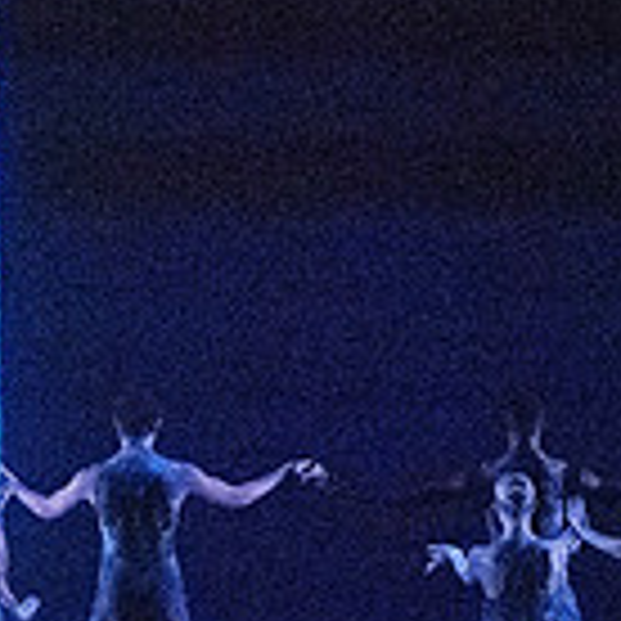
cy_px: 299
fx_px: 11772
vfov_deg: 3.0
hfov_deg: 3.0
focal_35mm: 580
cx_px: -270
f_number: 5.6
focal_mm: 162
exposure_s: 1/400
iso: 25600
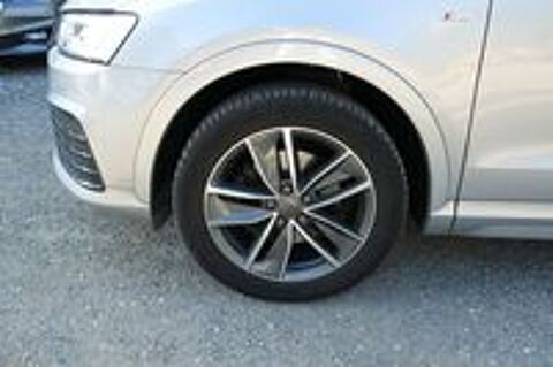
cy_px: 184
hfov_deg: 58.8
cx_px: 276
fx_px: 491
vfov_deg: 41.0
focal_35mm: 32
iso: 125
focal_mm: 11.6
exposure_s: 1/200
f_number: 3
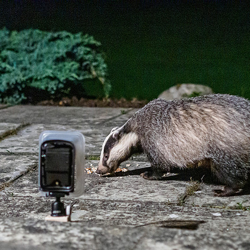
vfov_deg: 13.0
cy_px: 157
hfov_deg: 13.0
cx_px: 121
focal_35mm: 134
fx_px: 1095
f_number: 1.8
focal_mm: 45
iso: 8000
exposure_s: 1/200
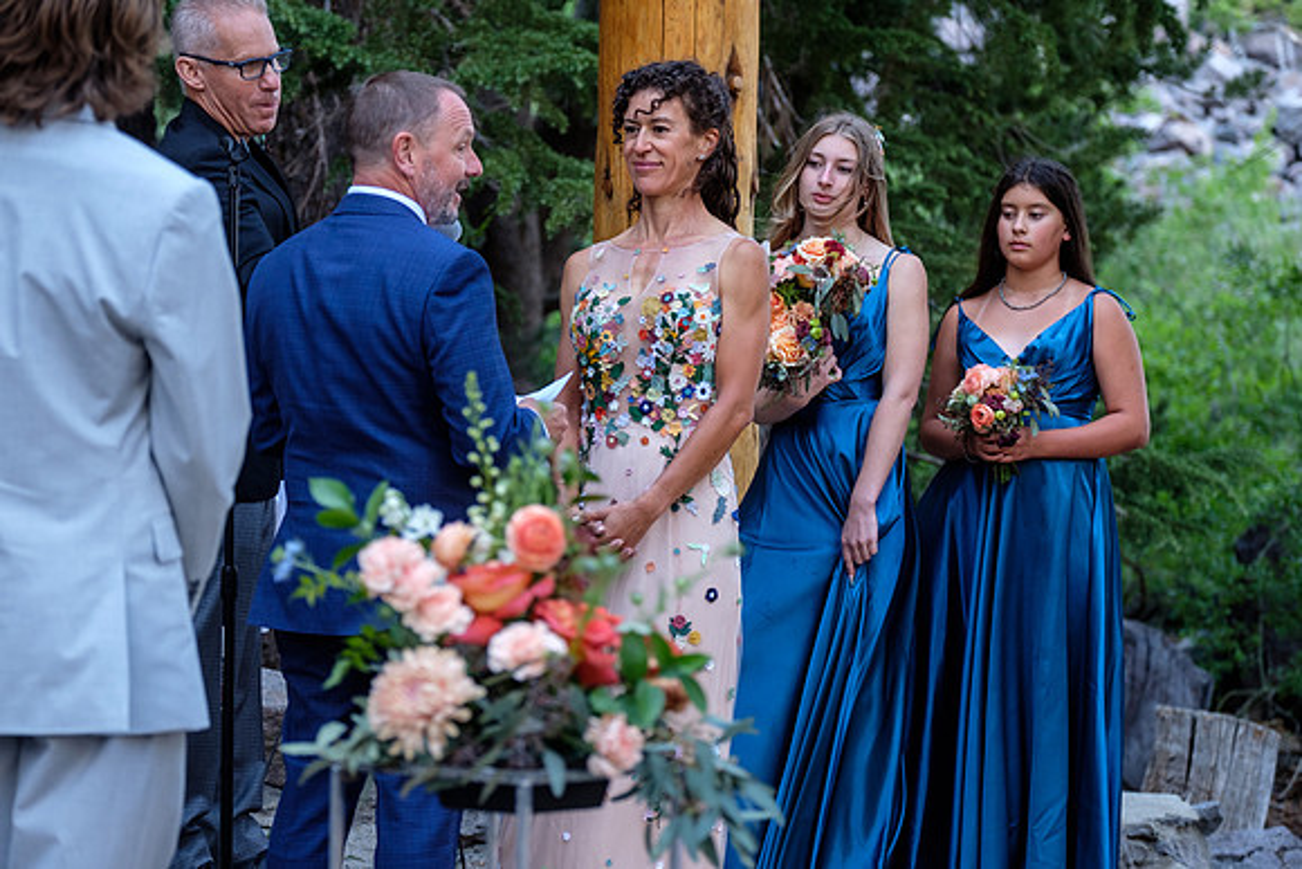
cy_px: 434
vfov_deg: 13.3
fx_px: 3726
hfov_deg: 19.8
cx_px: 651
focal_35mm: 103
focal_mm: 68.7
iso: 640
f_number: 3.2
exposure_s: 1/125
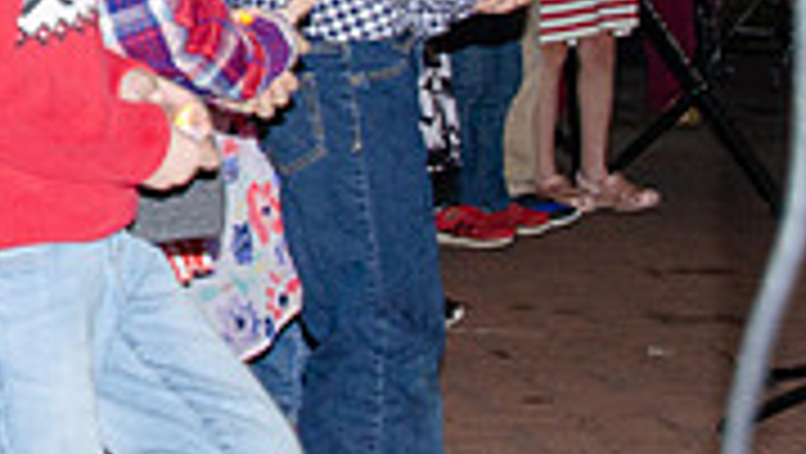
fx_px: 3807
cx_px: -374
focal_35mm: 178
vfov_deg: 6.7
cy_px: -373
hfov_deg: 11.6
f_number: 4.5
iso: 400
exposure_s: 1/60
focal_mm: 35
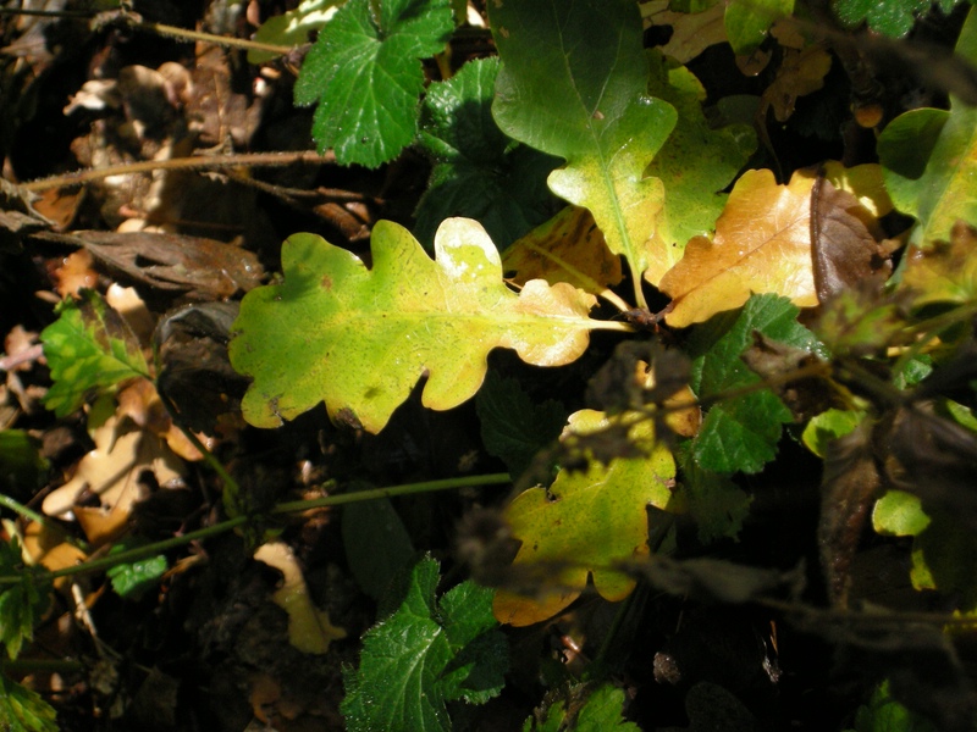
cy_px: 366
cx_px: 488
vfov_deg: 11.8
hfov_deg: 15.6
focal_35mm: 126
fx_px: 3556
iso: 209
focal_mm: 26.3
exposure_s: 1/87.2
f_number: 5.3
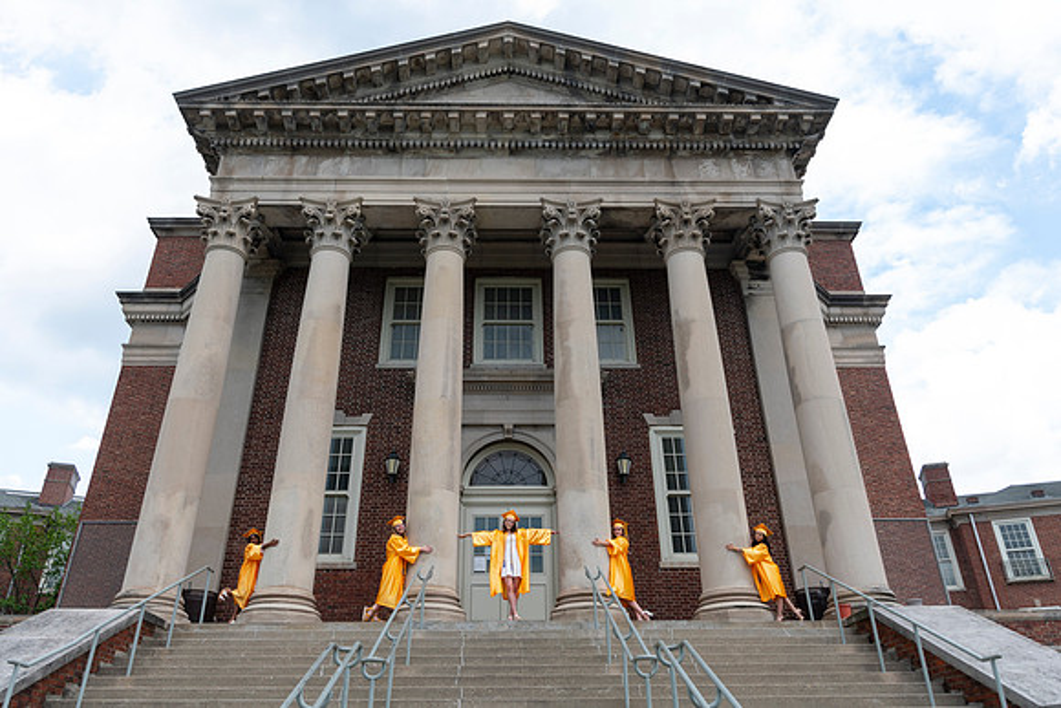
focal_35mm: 25
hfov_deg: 71.2
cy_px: 358
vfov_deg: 51.1
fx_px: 741
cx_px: 518
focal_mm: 24
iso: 80
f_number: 5.6
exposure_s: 1/60
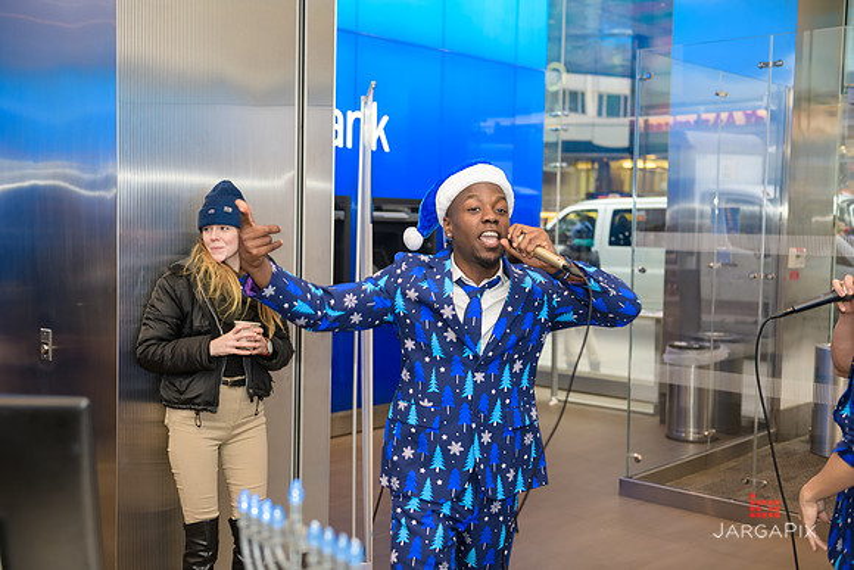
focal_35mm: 40
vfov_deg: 33.4
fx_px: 949
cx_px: 427
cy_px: 285
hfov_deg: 48.4
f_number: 3.2
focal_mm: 40
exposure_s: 1/125
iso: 400
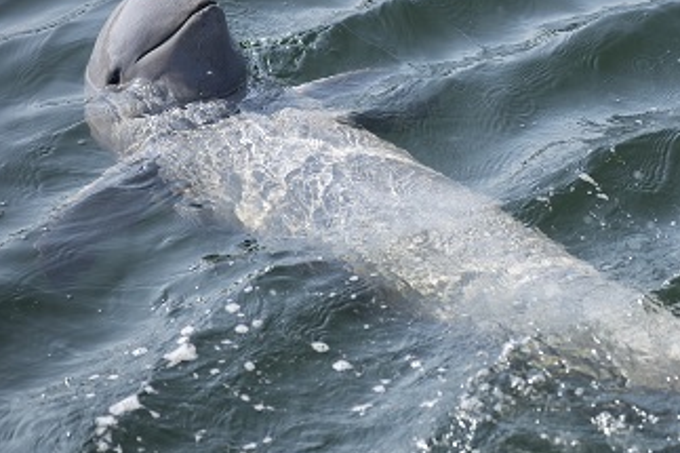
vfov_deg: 7.0
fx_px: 3681
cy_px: 259
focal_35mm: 195
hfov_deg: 10.5
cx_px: 592
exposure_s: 1/640
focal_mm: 105
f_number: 4
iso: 100
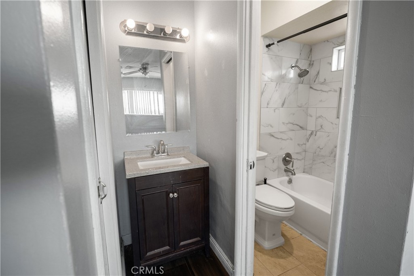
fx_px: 184
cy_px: 138
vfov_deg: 73.8
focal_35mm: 16
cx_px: 207
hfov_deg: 96.7
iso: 500
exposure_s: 1/5
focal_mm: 16
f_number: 8
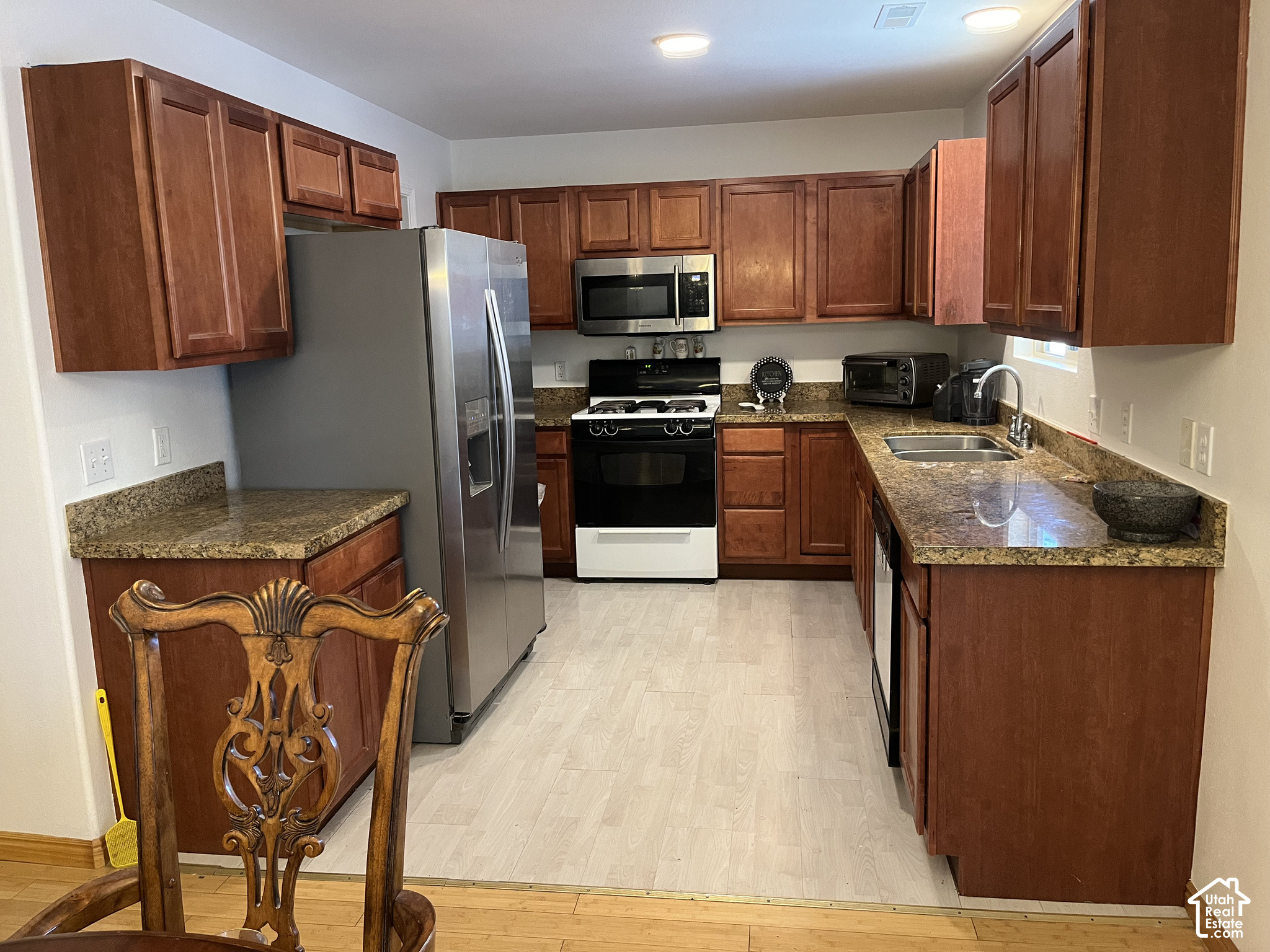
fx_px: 954
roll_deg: +2.0
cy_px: 476
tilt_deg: -9.1
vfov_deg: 53.1
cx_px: 635
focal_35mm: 26
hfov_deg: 67.3
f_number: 1.6
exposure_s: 1/60
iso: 320
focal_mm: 5.1
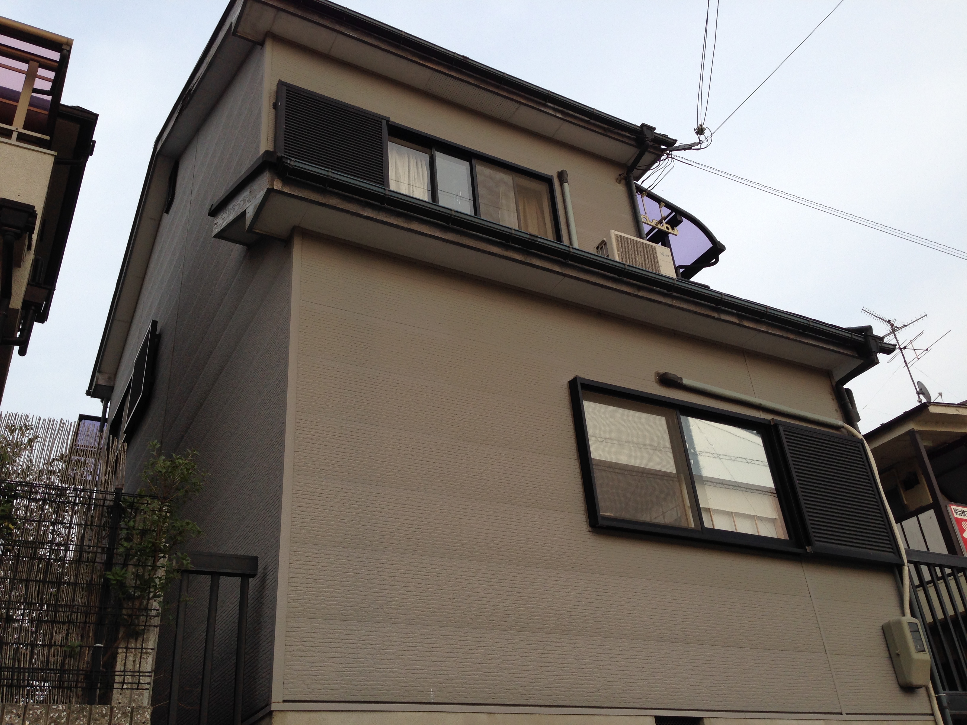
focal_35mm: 33
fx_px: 922
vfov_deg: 42.9
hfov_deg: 55.4
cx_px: 484
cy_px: 362
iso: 50
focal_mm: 4.12
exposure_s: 1/417
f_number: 2.4
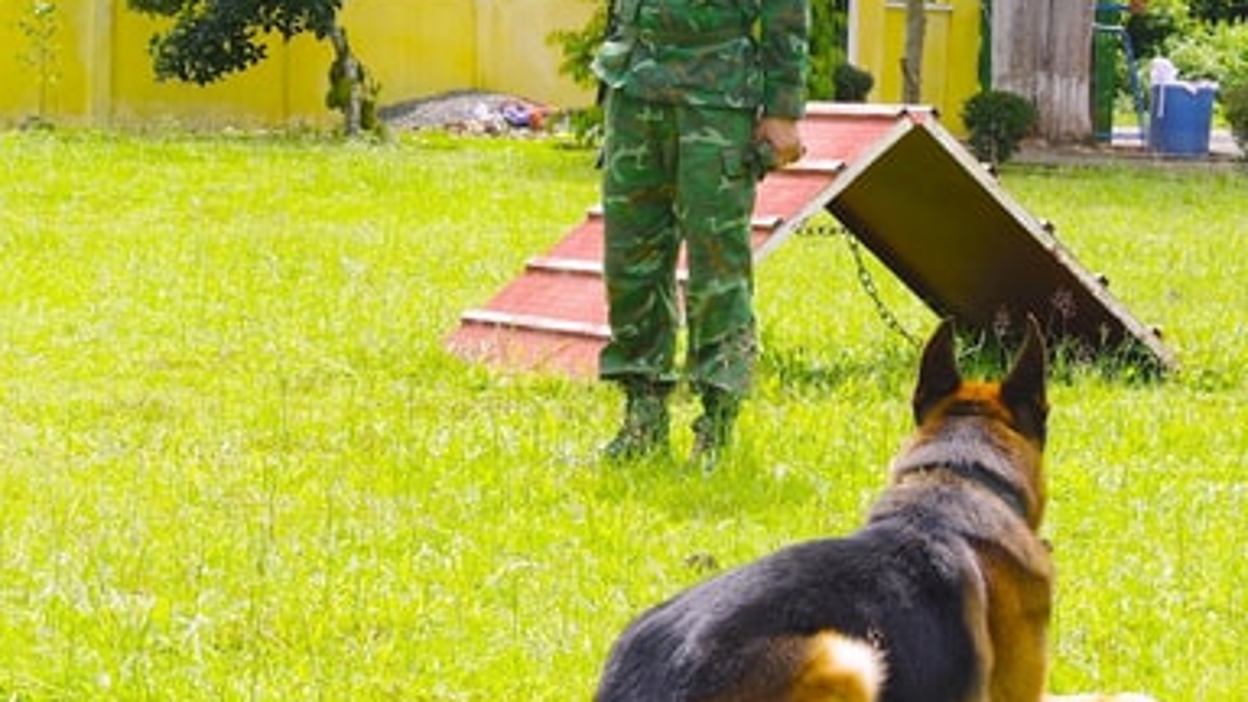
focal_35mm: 103
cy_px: 127
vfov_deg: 11.7
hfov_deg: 20.7
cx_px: 566
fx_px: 3408
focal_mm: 28
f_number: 7.1
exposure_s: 1/400
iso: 400
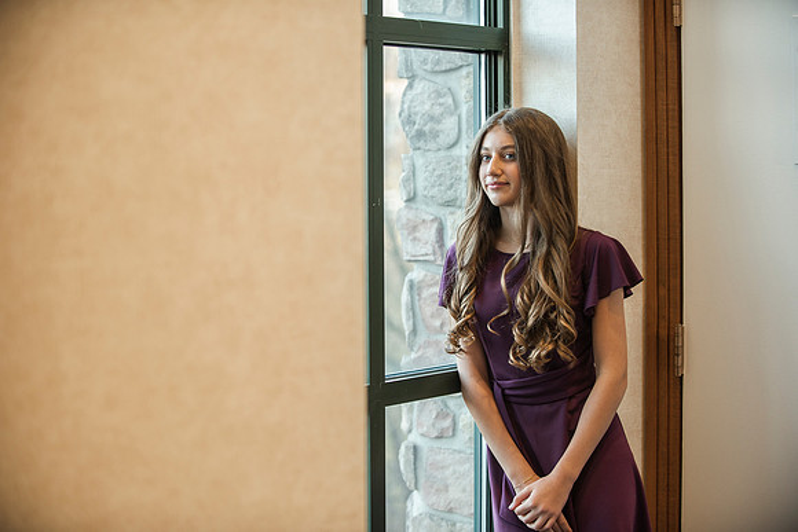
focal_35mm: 75
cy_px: 266
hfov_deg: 27.0
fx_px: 1663
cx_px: 399
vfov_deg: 18.2
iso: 1000
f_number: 2.8
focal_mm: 75
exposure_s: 1/125
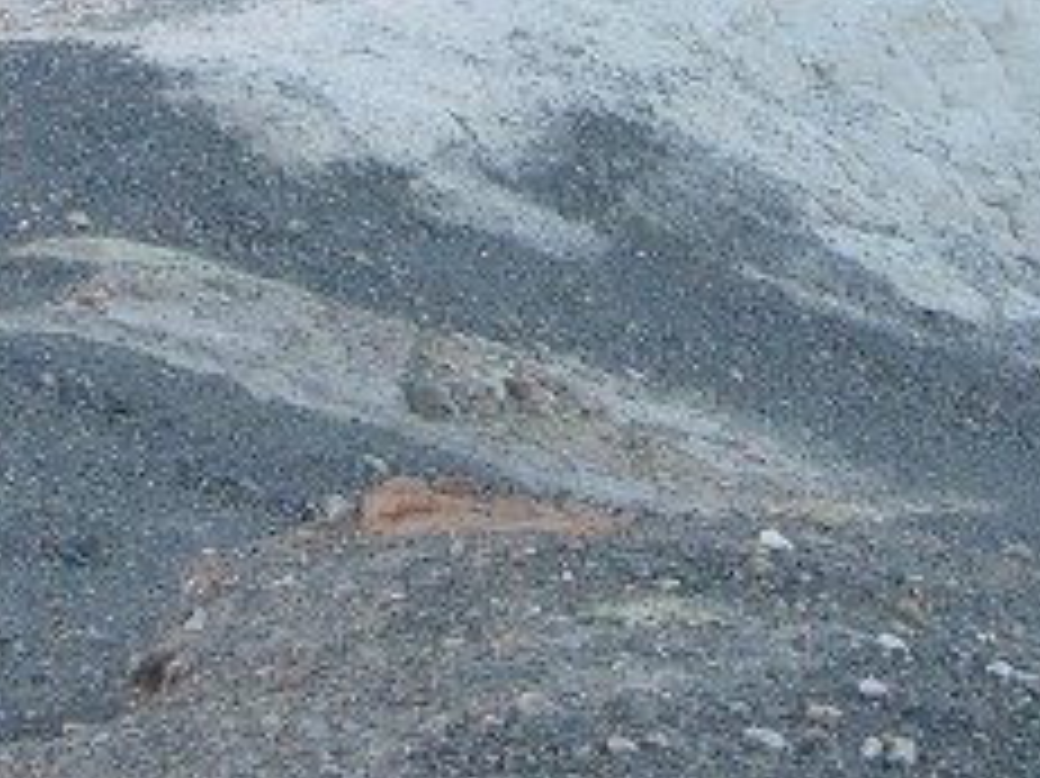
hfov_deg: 11.4
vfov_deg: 8.5
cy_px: -184
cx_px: 207
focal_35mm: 173
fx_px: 5195
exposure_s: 1/66.8
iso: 50
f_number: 3.6
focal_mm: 10
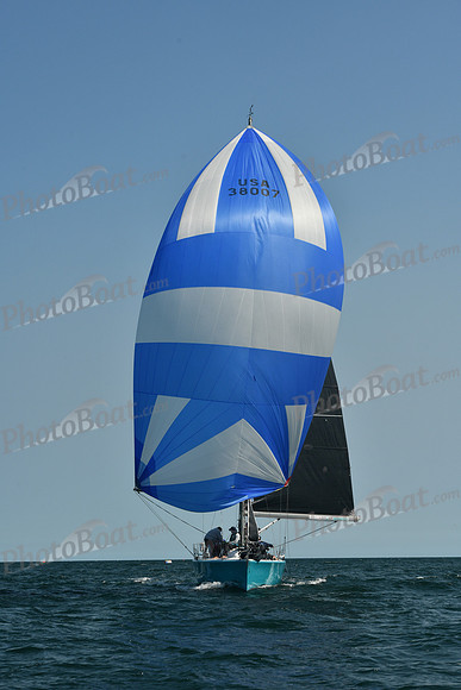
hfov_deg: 15.2
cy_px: 345
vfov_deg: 22.6
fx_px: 1728
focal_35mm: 90
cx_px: 230
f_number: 9
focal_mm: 90
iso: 320
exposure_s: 1/640
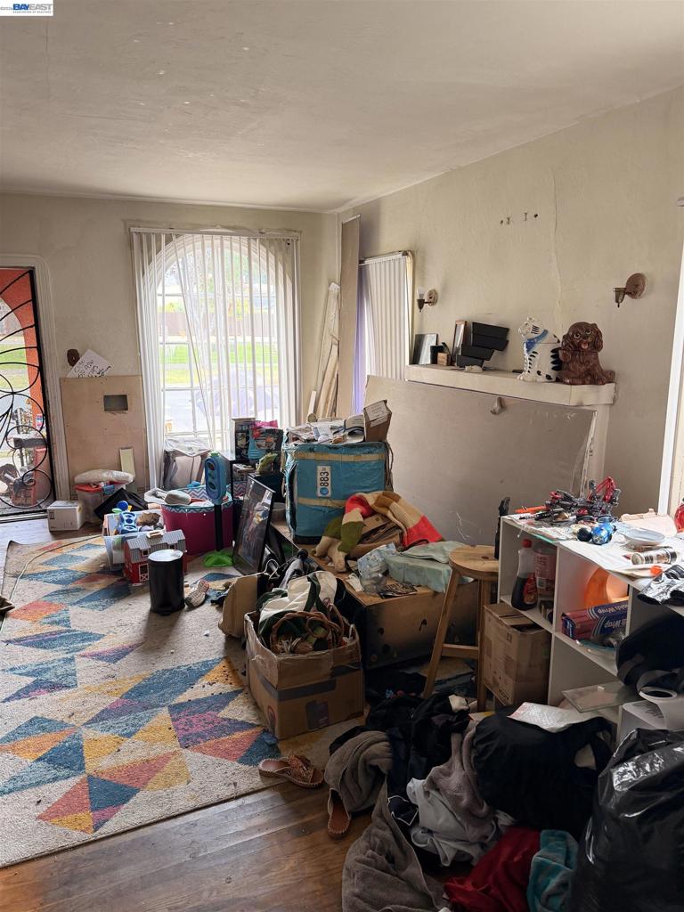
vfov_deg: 71.6
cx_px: 342
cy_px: 456
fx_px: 632
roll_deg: -0.2
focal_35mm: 24
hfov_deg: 56.8
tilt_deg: -11.8
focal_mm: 6.76
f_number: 1.78
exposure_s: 1/60
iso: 250
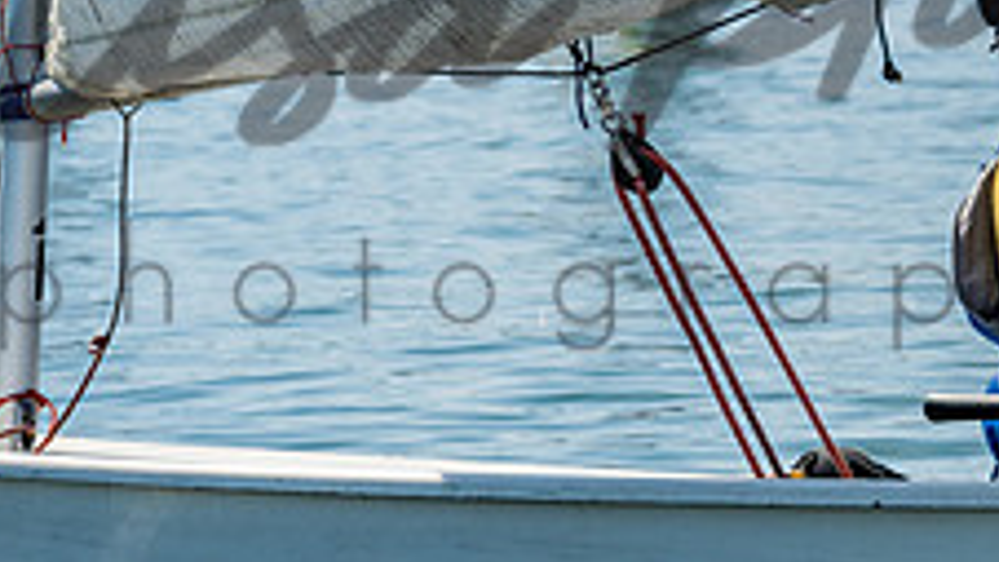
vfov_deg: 3.8
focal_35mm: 321
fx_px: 8501
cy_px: -46
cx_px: 981
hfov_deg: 6.7
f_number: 10
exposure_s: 1/320
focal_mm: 115
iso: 250
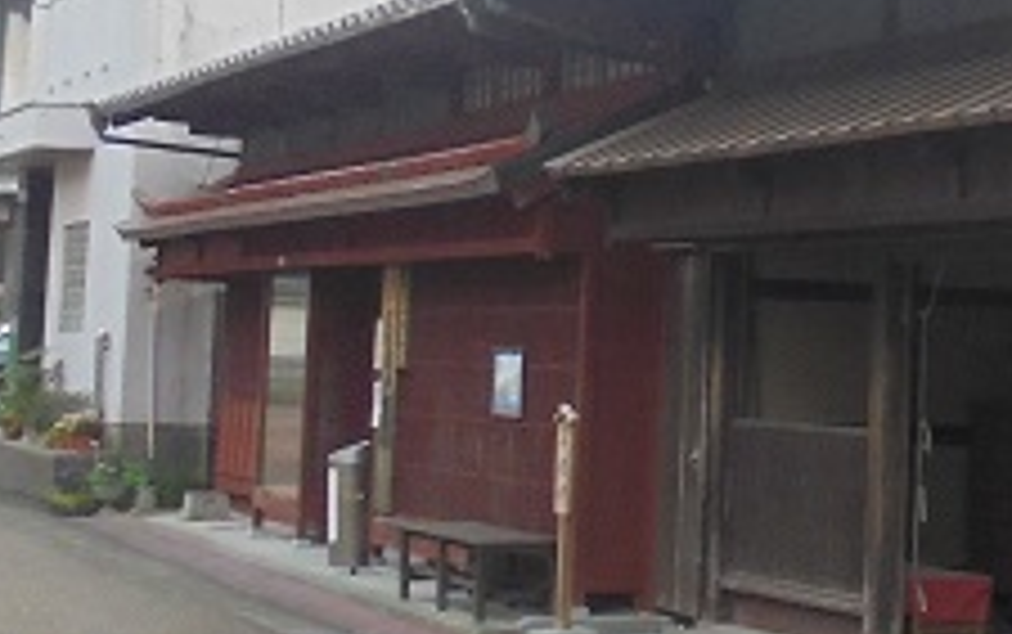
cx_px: 1313
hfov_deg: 19.5
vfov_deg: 13.3
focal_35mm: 98
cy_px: 108
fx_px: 2705
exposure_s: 1/250
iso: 160
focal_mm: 4.6
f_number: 3.5
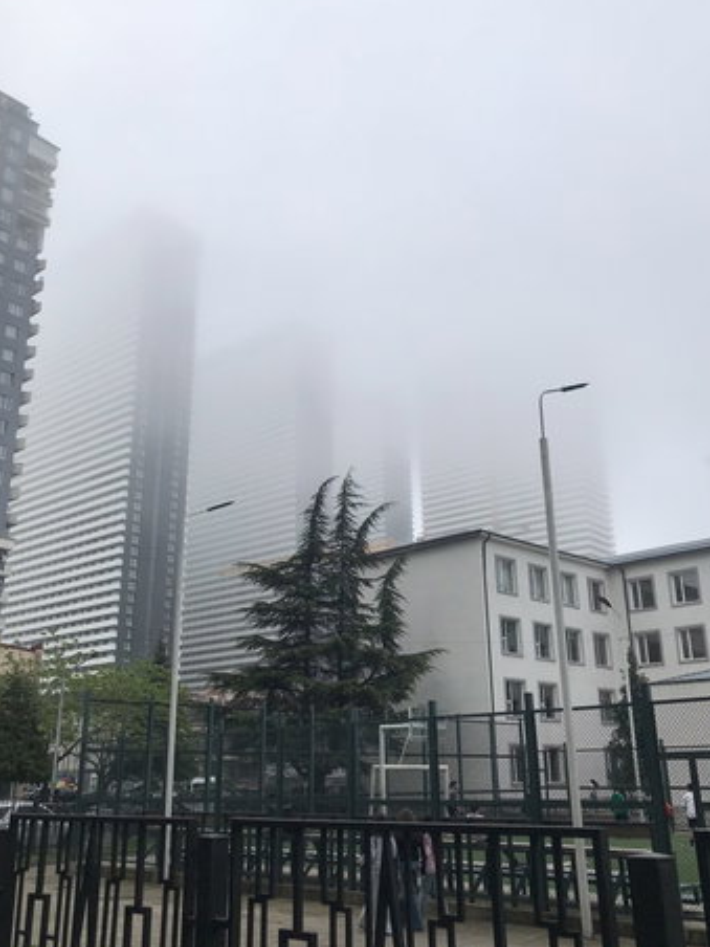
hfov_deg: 42.9
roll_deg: +0.1
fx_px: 902
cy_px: 464
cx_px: 346
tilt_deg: +19.3
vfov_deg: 55.3
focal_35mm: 33
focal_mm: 3.99
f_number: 1.8
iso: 20
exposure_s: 1/2128
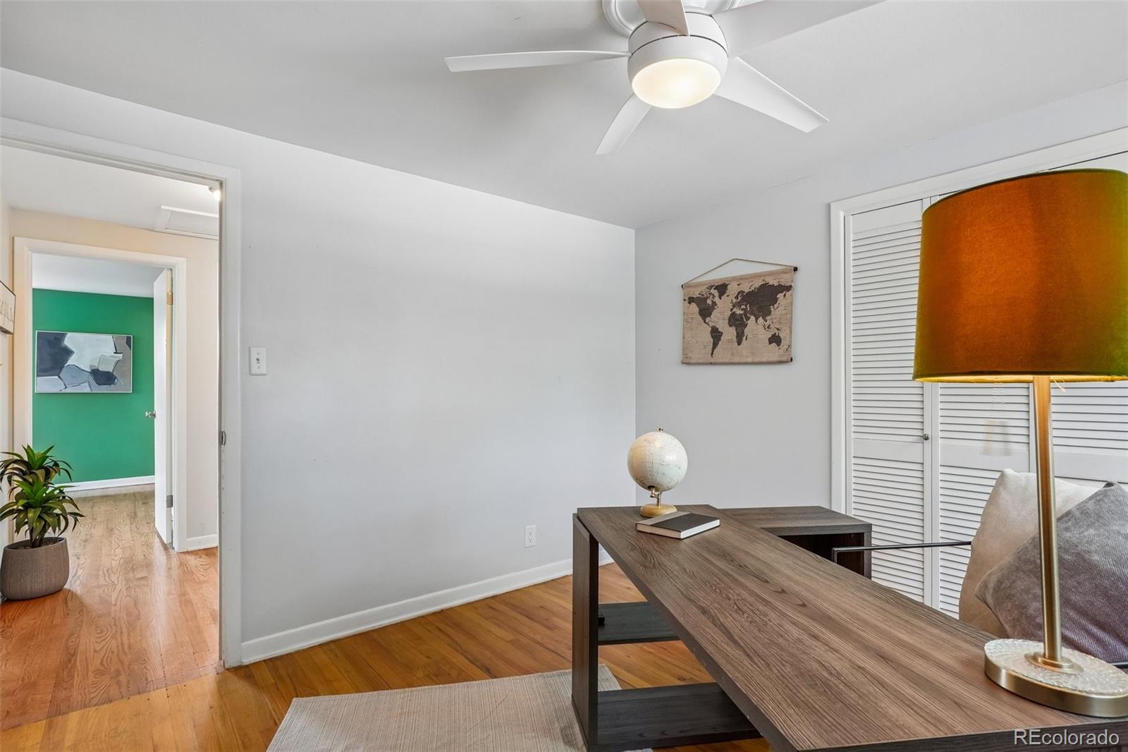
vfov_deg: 72.0
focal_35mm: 16
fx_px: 517
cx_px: 564
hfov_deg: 95.0
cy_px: 376
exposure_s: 1/10
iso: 500
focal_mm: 11
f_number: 8
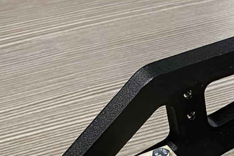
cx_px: 333
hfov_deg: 17.9
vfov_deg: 12.6
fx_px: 676
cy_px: 224
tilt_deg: -45.6
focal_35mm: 104
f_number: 1.8
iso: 125
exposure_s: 1/60
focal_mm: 4.25
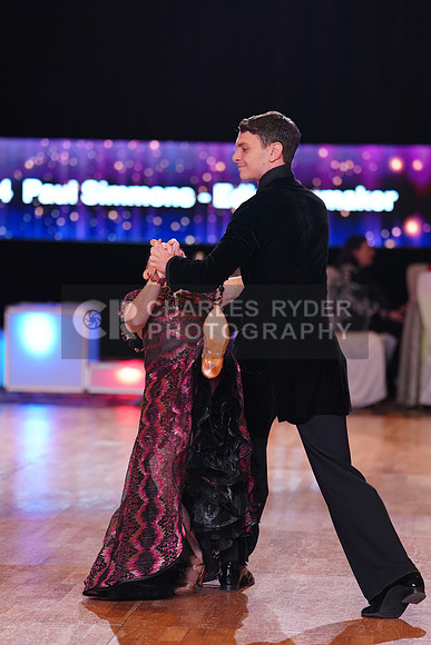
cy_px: 322
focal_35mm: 124
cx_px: 216
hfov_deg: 11.1
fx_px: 2225
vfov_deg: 16.5
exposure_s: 1/250
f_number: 2.8
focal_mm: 124
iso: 800
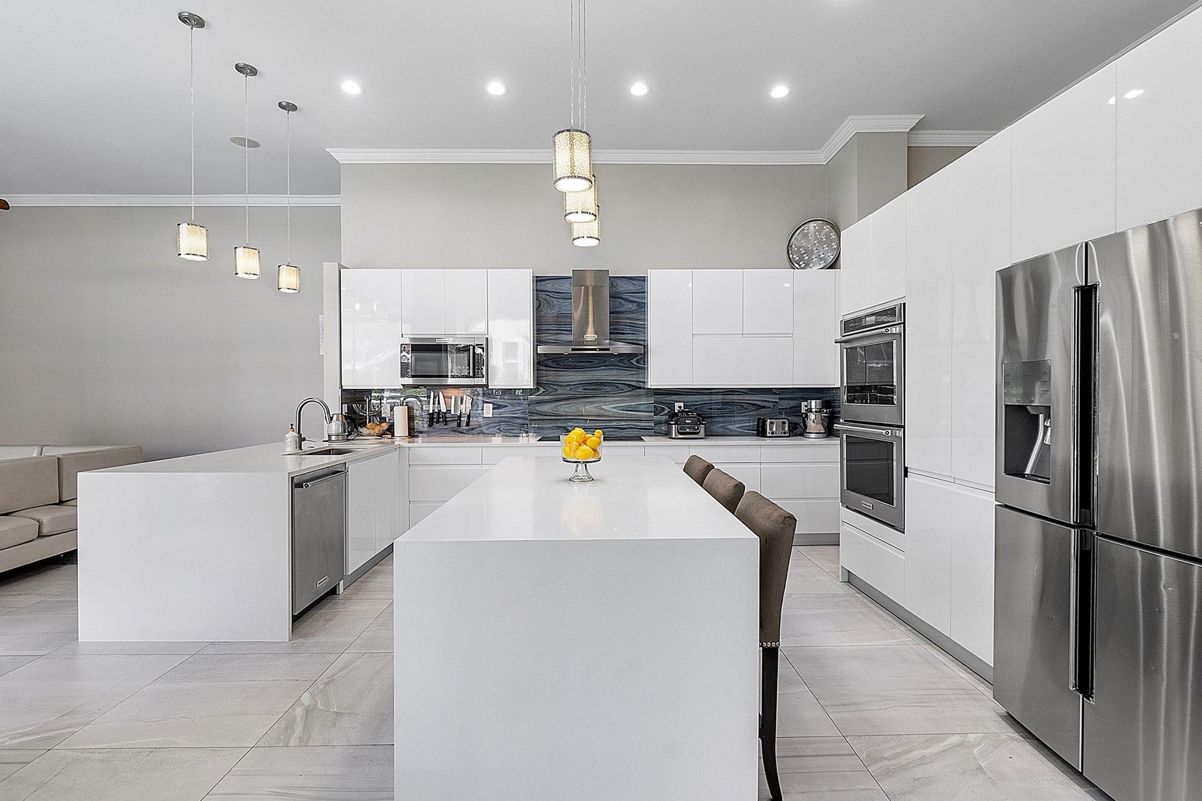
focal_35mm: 16
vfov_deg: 73.7
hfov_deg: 96.7
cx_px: 611
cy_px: 403
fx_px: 534
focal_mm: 10
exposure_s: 1/15
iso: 250
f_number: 8
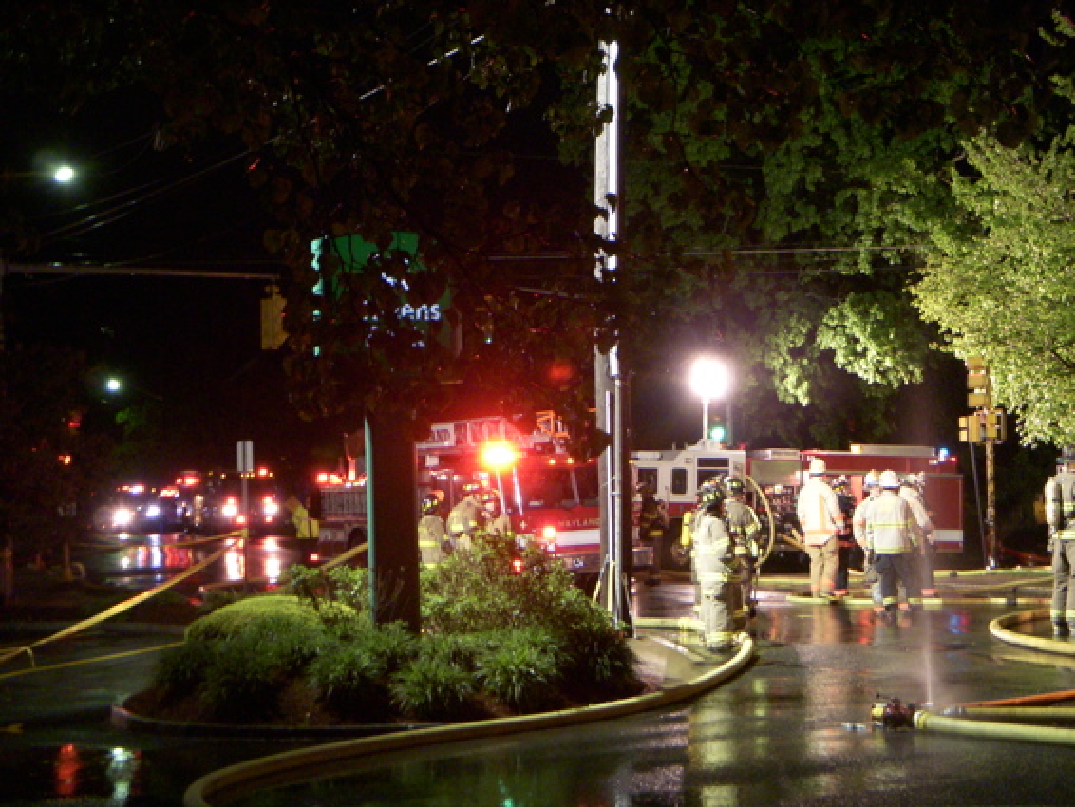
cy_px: 404
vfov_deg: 22.3
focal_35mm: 66
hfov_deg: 29.4
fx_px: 2050
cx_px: 538
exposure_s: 1/8
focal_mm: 11
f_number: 3.7
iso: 400
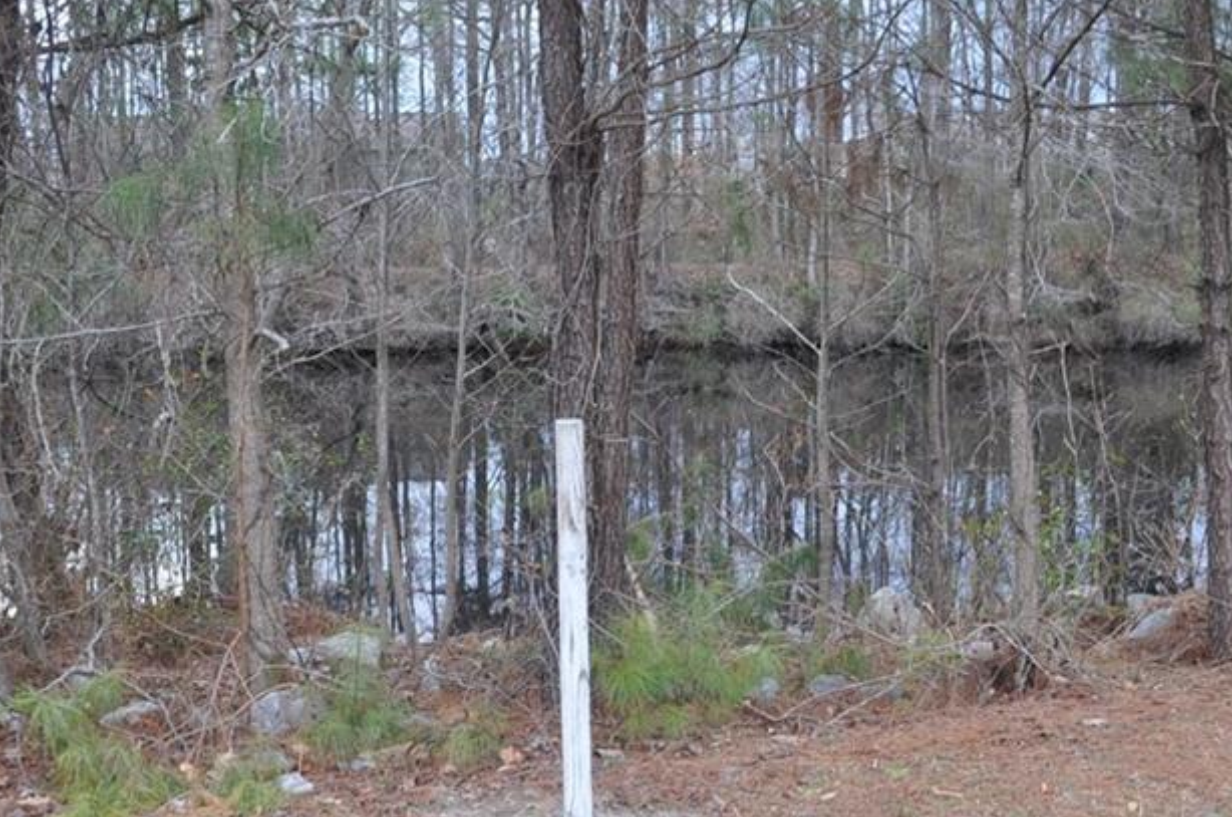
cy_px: 505
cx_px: 592
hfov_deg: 43.7
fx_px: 1537
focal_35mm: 45
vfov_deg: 29.6
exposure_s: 1/125
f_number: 5.6
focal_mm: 18
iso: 400
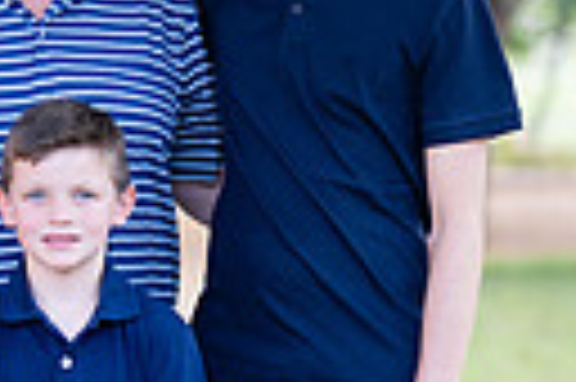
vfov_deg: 7.8
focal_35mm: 176
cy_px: 220
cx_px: 198
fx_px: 2812
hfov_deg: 11.7
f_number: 1.2
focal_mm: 50
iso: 200
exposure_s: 1/800
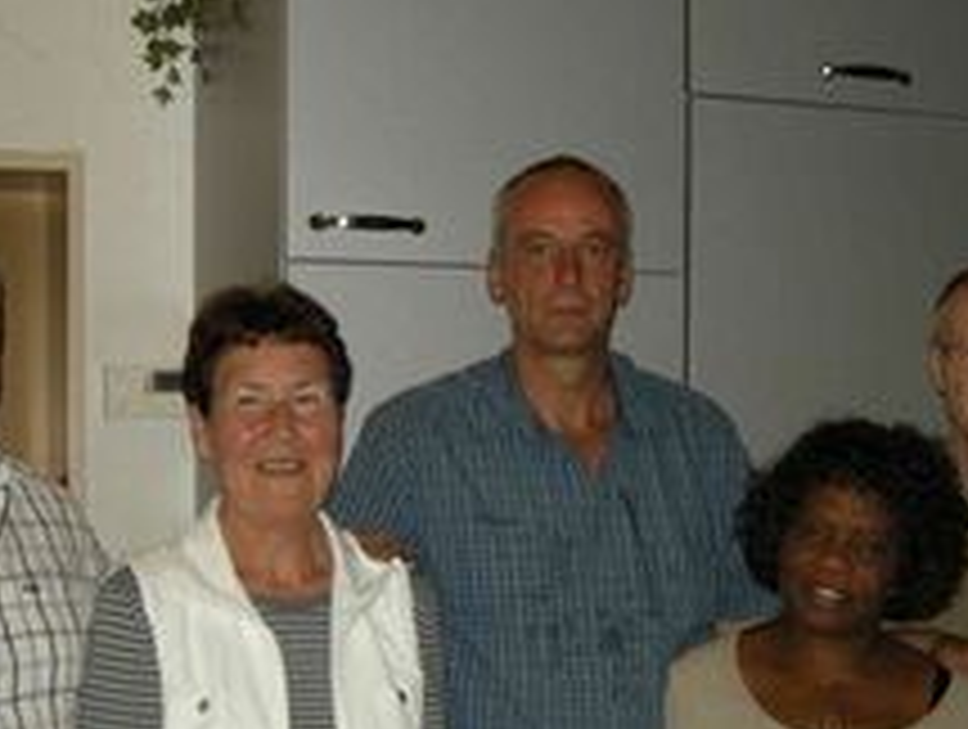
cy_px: 598
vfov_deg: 22.3
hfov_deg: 29.7
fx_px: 1821
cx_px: 599
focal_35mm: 65
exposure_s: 1/60
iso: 64
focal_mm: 7.5
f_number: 2.7
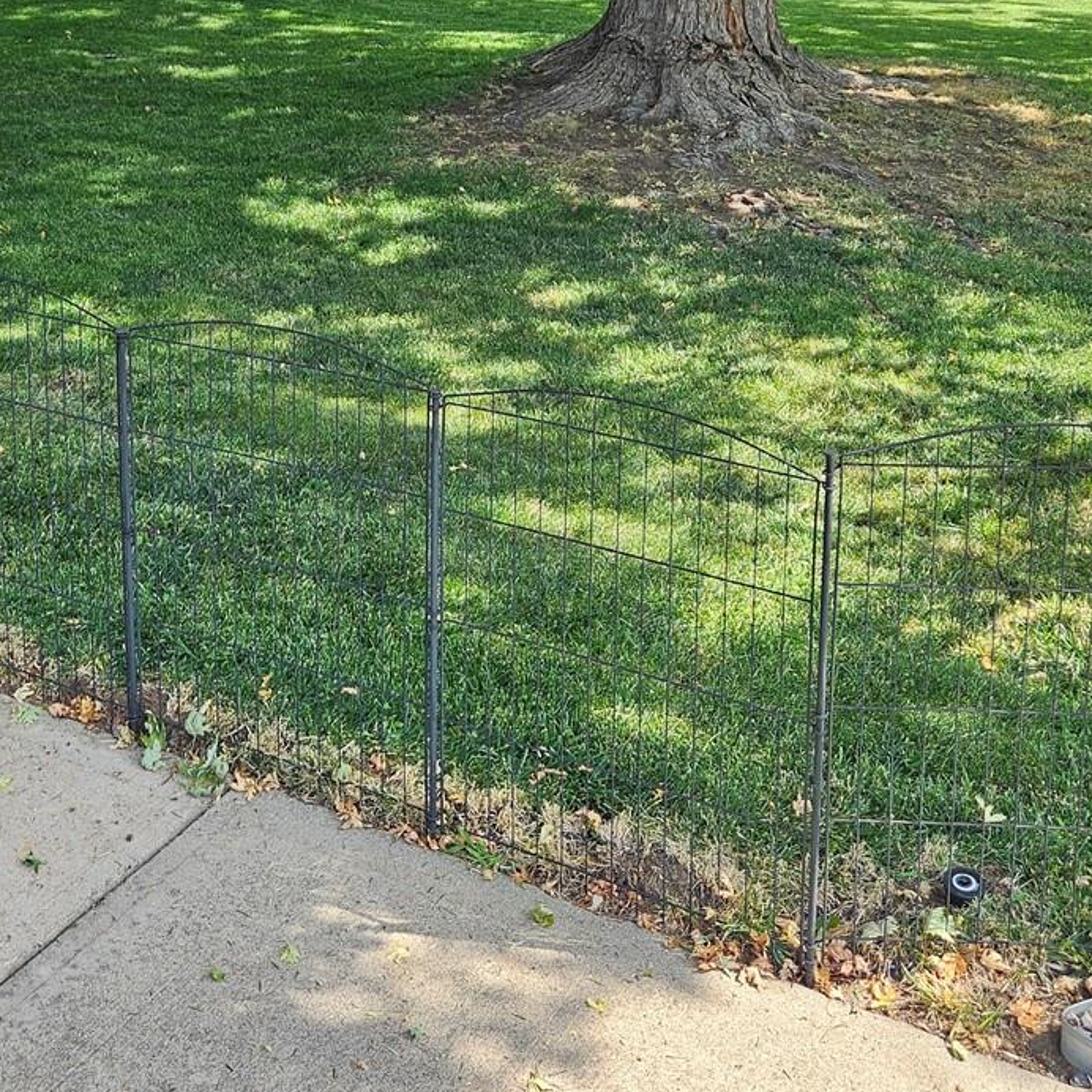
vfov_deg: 34.7
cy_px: 181
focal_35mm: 47
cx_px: 466
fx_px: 1677
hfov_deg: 36.0
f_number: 1.8
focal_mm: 5.4
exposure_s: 1/362
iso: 25
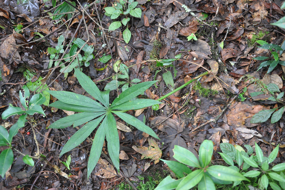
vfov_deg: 34.1
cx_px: 142
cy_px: 95
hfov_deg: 49.6
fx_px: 308
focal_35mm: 39
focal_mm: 26
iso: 320
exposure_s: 1/30
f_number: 5.6
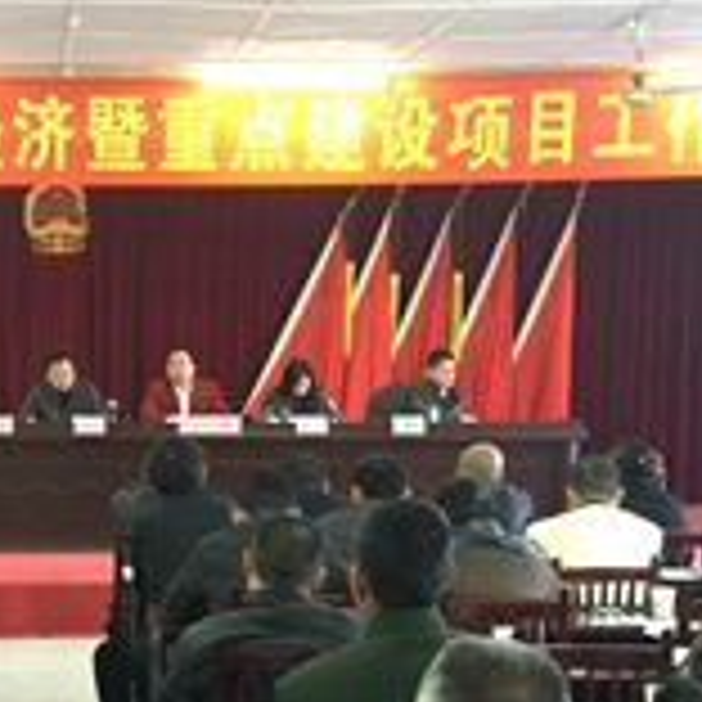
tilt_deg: -6.6
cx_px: 32
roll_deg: -0.8
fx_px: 1881
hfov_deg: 20.6
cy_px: 583
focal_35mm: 82
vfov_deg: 20.8
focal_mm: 4.15
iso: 125
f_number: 2.2
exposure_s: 1/17
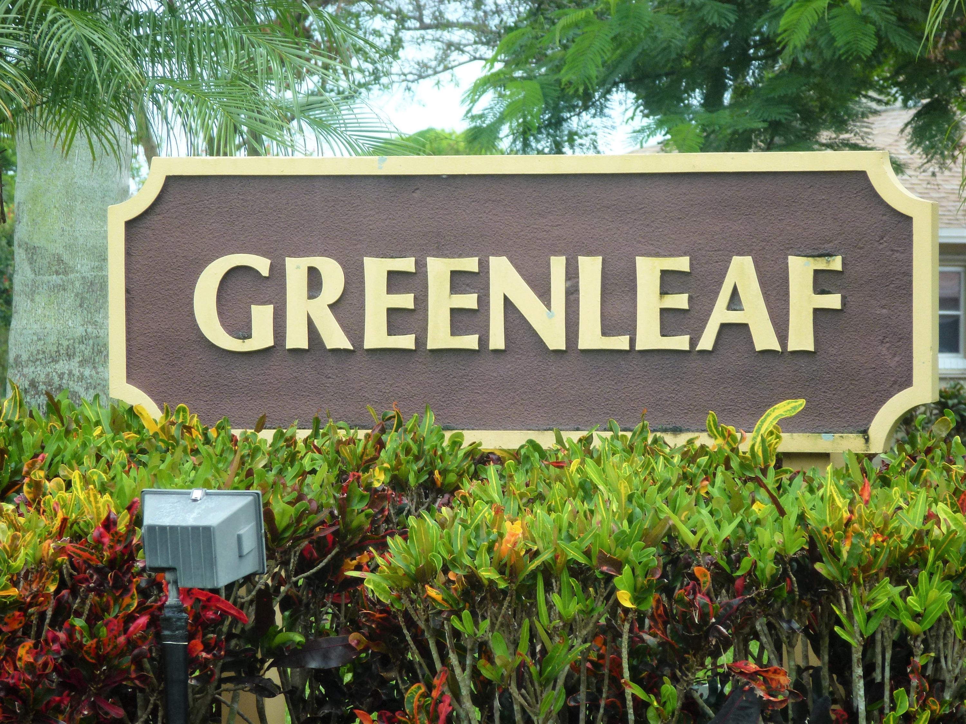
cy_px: 362
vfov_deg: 5.6
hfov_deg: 7.4
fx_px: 7423
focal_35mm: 266
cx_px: 483
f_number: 5.6
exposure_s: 1/160
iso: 100
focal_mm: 47.7
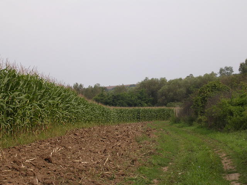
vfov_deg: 15.6
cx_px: 124
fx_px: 678
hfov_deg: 20.7
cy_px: 92
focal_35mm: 95
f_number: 4.4
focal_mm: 14.5
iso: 100
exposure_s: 1/310
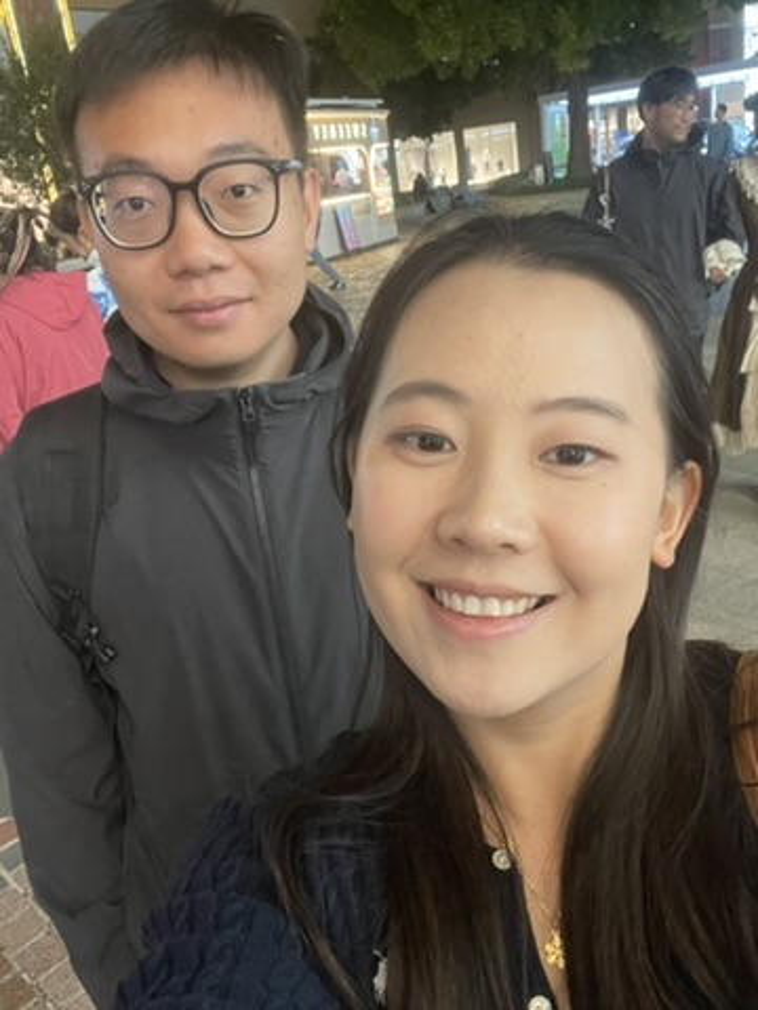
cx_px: 379
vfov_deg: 60.0
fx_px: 876
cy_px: 505
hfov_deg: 46.8
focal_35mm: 30
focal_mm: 2.71
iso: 320
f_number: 2.2
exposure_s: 1/33
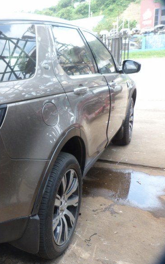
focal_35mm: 36
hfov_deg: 31.6
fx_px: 259
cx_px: -13
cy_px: 132
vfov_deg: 54.0
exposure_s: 1/60
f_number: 2.8
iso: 80
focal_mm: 4.5
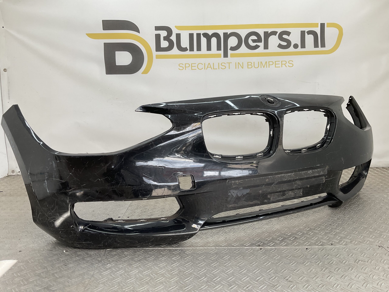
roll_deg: -0.1
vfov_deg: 48.2
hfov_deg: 61.7
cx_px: 194
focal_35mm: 29
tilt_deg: -8.8
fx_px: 326
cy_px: 146
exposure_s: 1/173
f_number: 1.8
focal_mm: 3
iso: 16
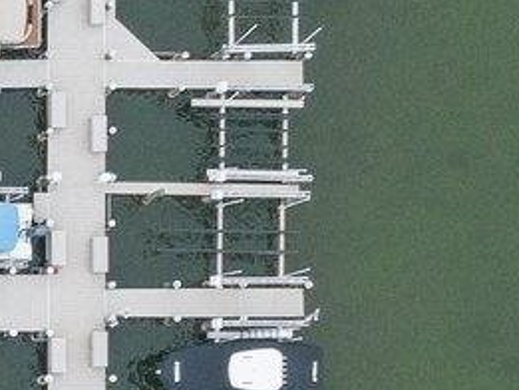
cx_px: -575
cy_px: 536
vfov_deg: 7.8
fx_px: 2820
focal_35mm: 188
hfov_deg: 9.7
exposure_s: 1/120
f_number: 5
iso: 100
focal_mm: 12.29
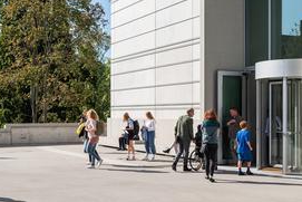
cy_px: -86
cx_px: 84
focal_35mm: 56
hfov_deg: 35.0
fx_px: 470
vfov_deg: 21.1
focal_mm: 19
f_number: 8
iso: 80
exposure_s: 1/125
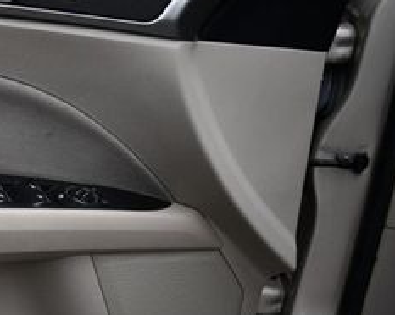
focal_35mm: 85
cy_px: 185
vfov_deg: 18.0
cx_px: -141
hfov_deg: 20.3
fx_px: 993
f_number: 4
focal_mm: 22
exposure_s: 1/250
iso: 400
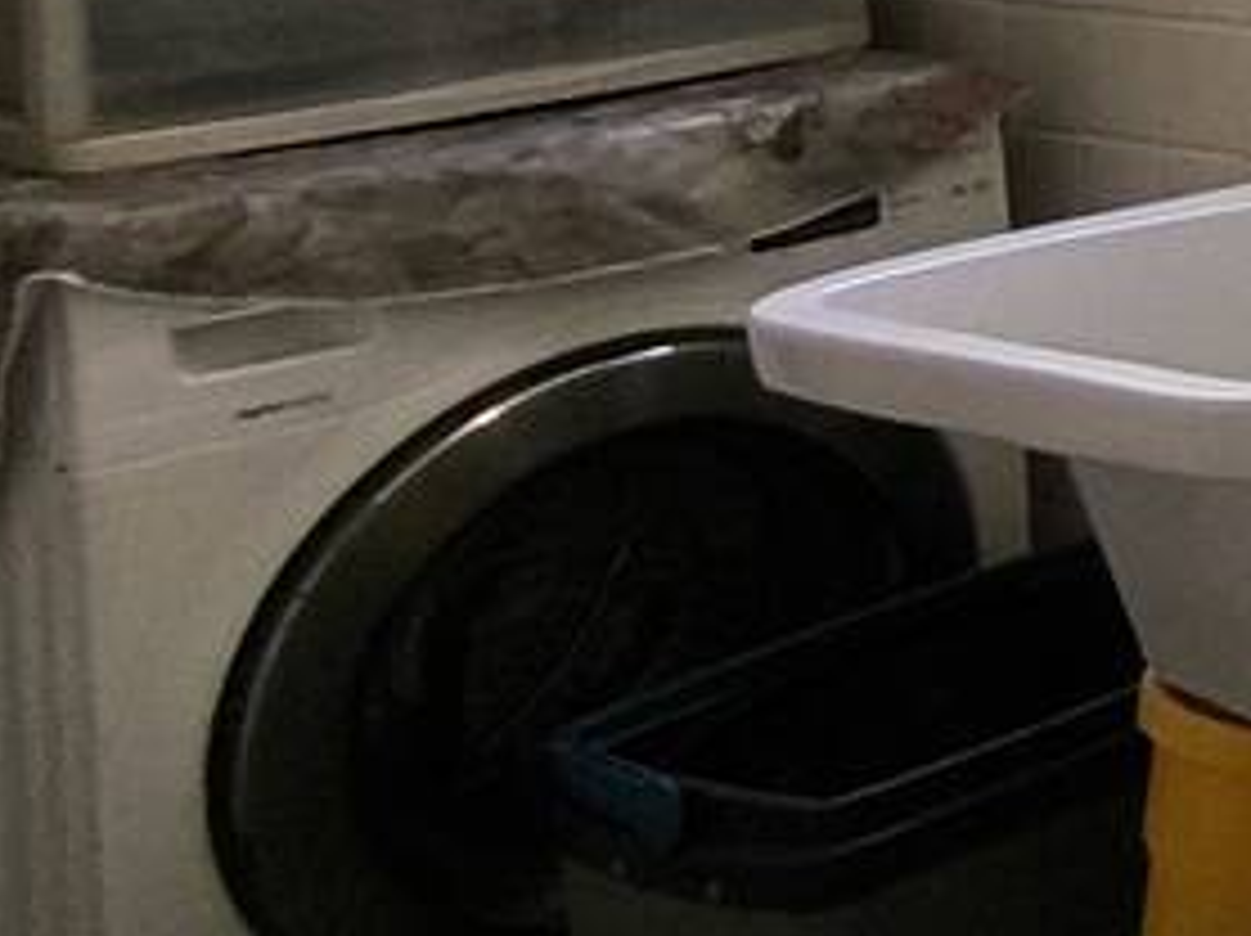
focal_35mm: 83
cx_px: 2984
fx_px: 2997
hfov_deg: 14.8
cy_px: -446
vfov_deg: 16.3
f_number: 2.2
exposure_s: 1/60
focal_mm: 1.65
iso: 125
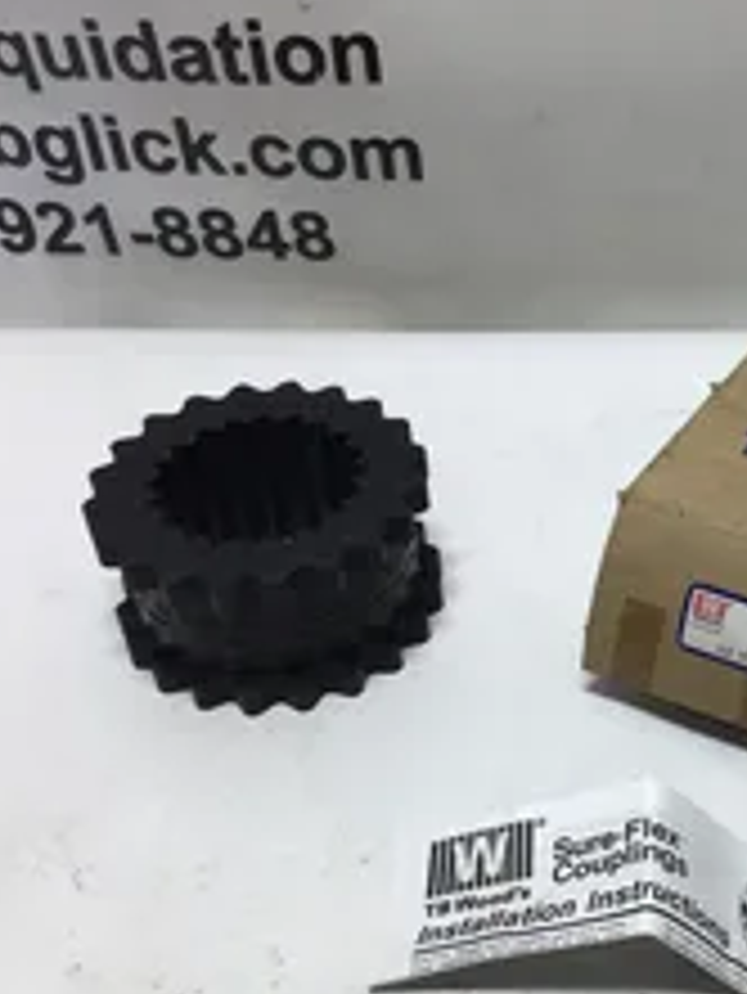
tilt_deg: -42.9
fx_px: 1610
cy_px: 643
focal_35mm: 56
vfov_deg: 34.1
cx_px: 648
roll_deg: +2.1
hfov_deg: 25.4
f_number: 2.4
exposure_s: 1/159
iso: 25
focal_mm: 3.3
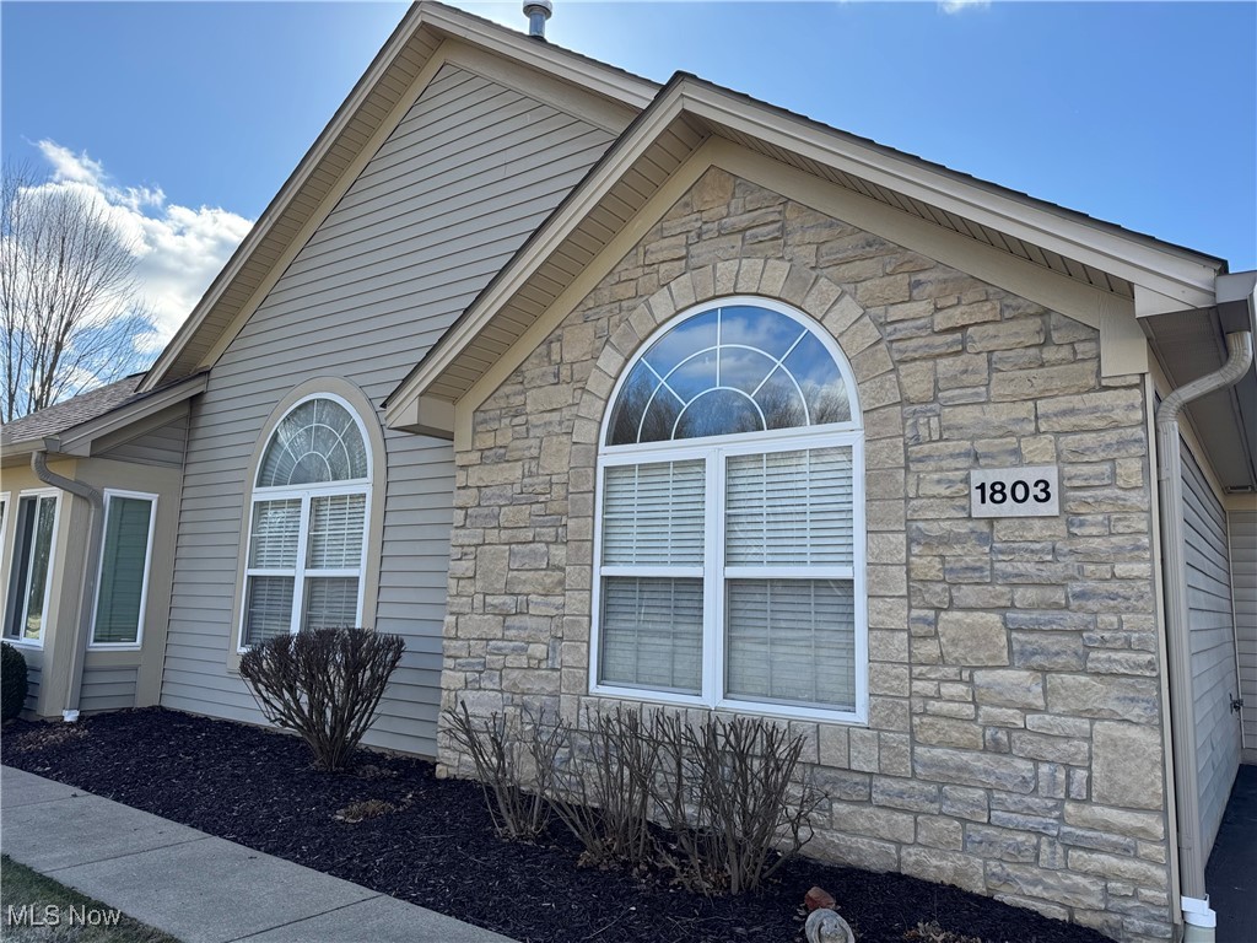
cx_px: 628
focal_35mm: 24
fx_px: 872
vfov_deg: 56.8
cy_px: 472
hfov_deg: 71.6
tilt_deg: +7.5
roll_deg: -1.7
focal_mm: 6.76
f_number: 1.78
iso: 80
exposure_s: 1/1524
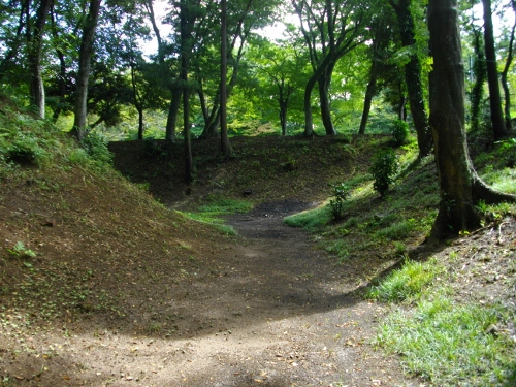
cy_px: 194
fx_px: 477
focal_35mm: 32
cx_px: 258
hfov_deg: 56.8
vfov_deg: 44.2
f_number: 2.9
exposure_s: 1/100
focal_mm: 5.7
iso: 111
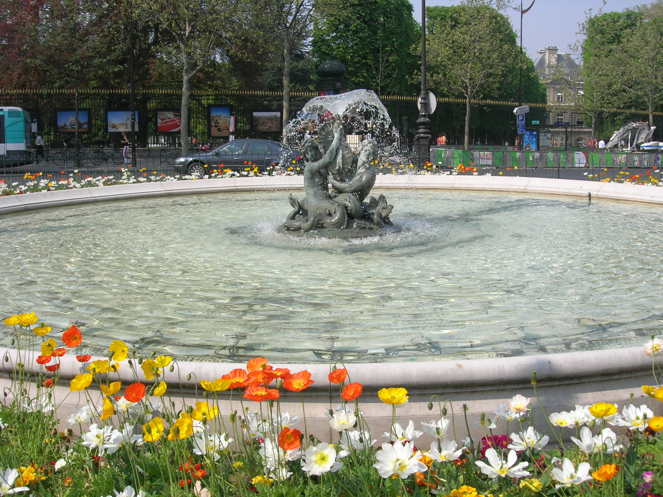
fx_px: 728
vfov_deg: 37.7
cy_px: 248
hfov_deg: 49.0
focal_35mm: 38
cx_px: 332
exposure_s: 1/550
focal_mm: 7.8
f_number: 4.8
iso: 64
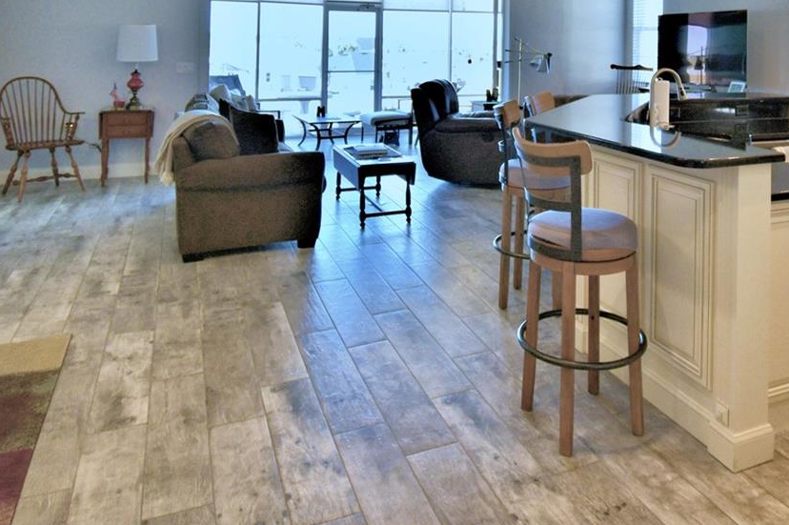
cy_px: 30
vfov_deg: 40.6
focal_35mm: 29
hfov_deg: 62.4
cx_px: 513
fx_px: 635
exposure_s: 1/125
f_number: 4.5
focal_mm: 10
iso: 220
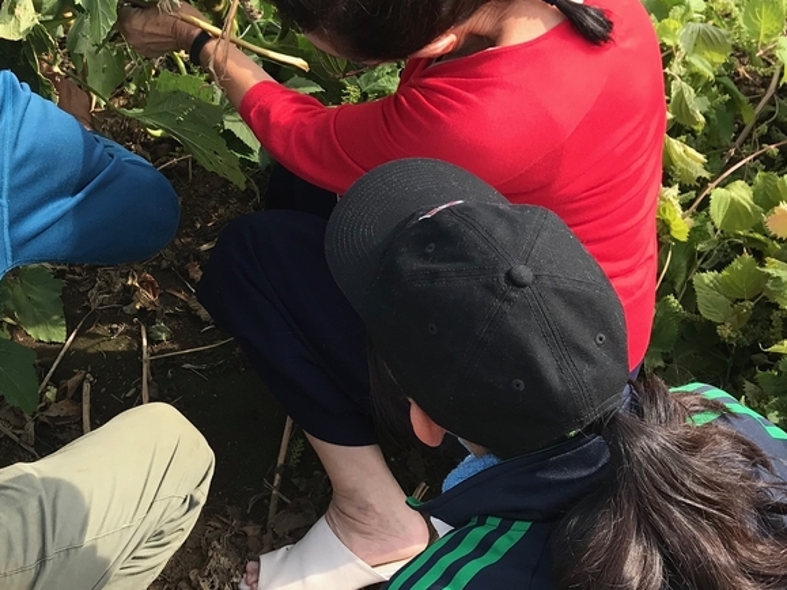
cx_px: 243
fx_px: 1318
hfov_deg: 32.9
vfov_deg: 25.1
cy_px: 193
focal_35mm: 58
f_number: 1.8
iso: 20
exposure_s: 1/567
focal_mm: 3.99
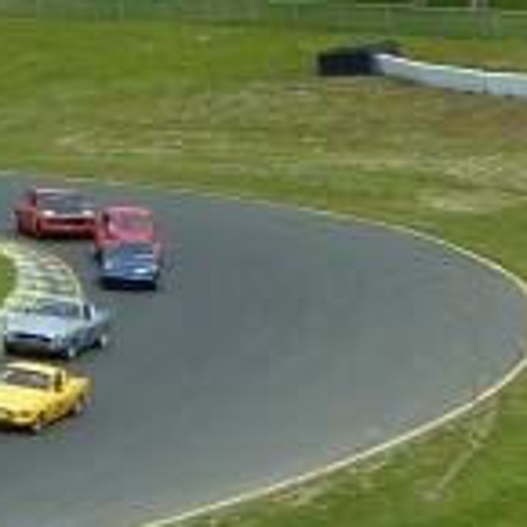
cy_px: 200
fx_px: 5512
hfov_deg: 5.3
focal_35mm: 320
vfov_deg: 5.5
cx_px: -792
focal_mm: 7.9
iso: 80
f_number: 4.5
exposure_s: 1/500
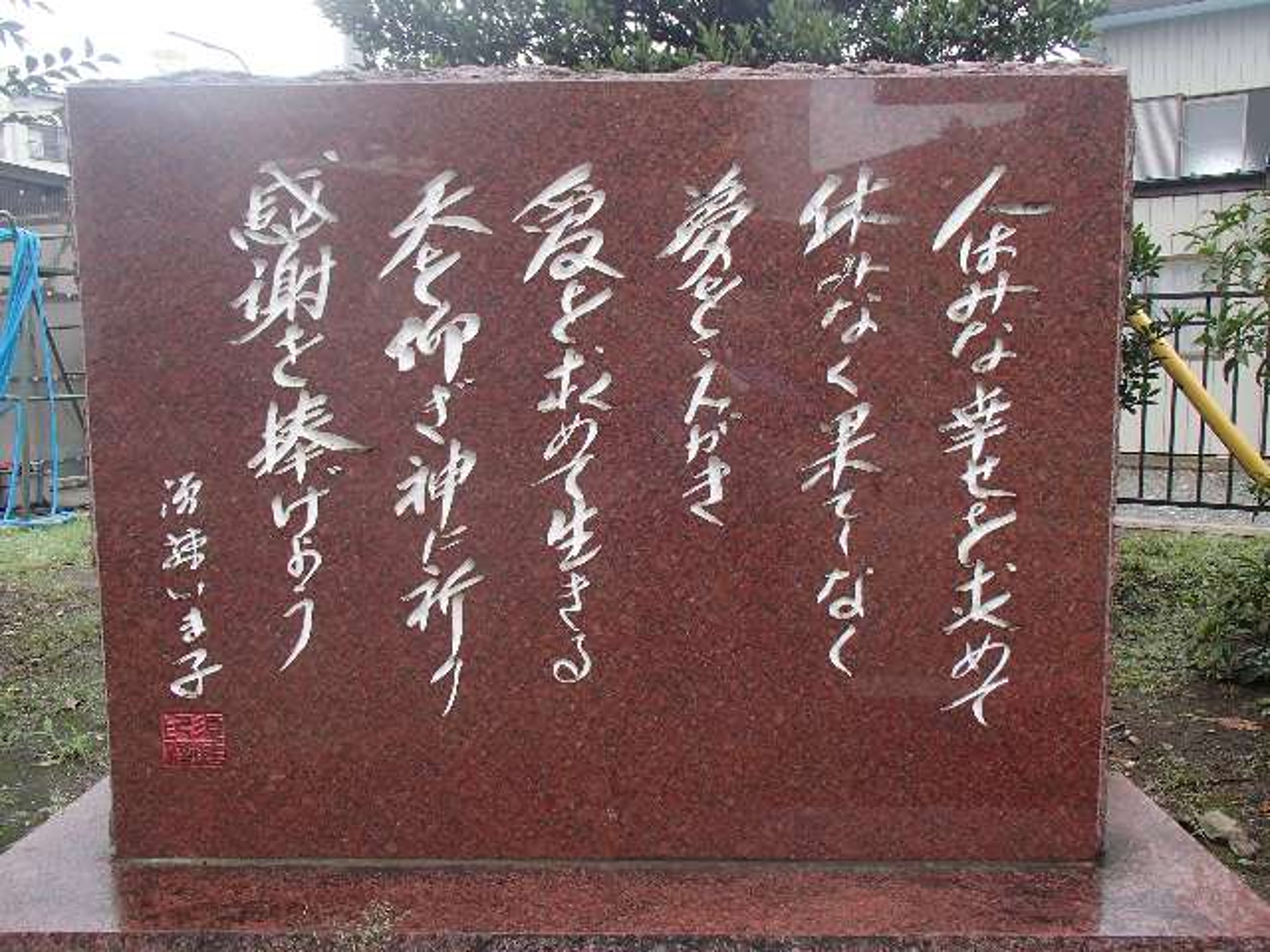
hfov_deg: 63.4
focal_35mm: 28
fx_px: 1027
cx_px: 635
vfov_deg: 49.7
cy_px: 476
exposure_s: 1/60
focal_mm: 5
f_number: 3.9
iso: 100
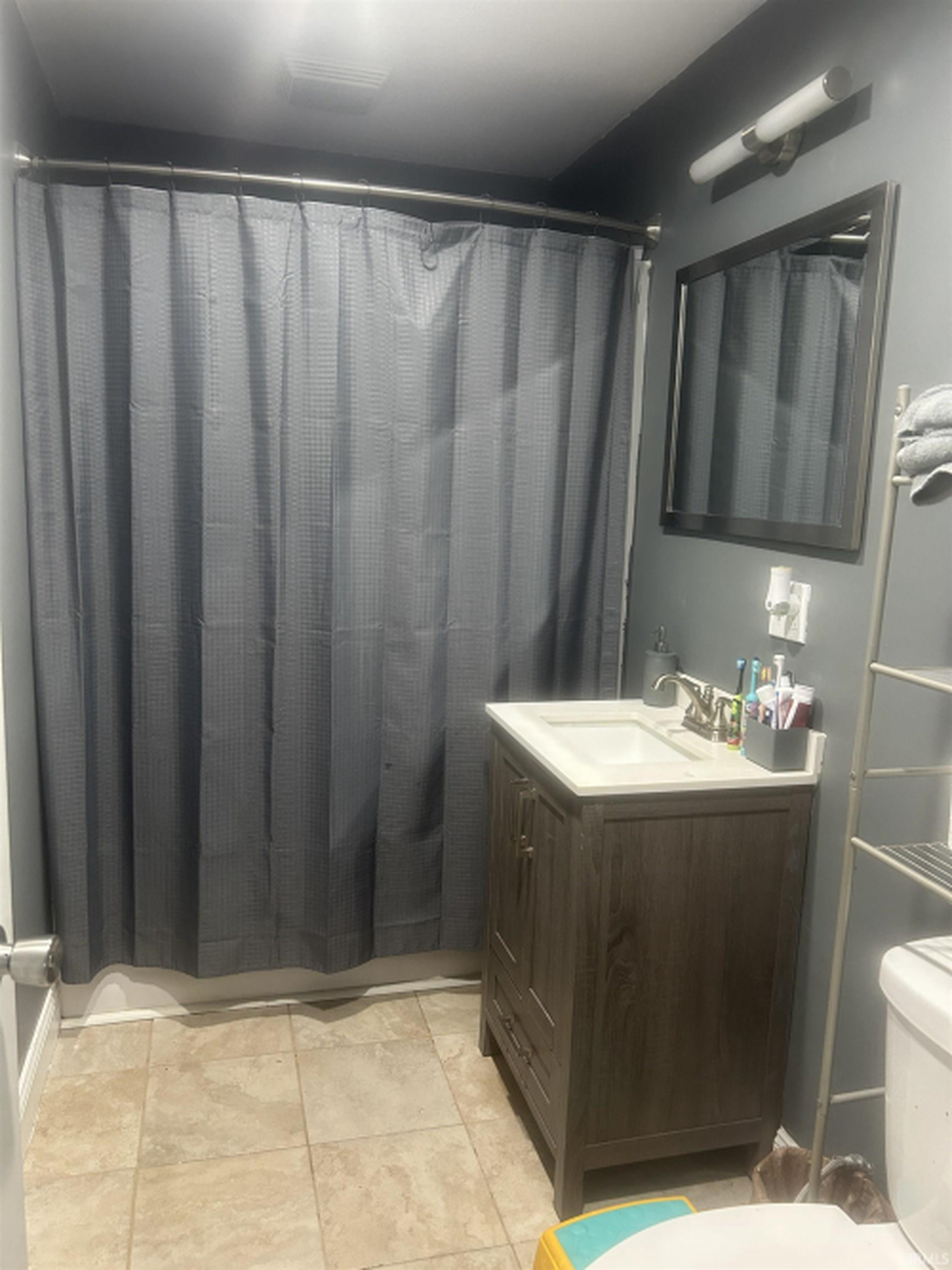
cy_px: 635
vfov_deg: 67.3
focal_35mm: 26
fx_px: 954
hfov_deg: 53.0
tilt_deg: -9.2
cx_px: 476
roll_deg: -2.0
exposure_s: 1/60
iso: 250
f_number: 1.5
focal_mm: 5.7
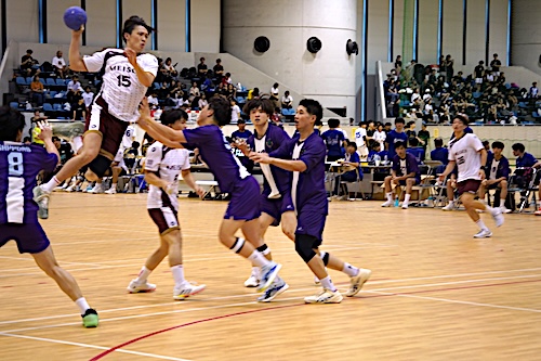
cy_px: 180
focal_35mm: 105
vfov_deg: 13.0
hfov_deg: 19.5
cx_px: 270
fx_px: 1577
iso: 3200
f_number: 5
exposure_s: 1/160
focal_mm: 105
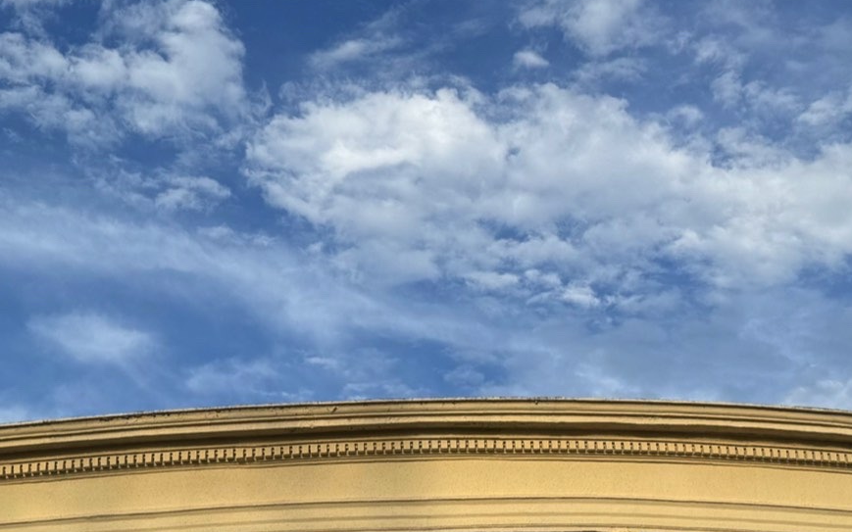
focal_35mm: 60
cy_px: 511
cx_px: 361
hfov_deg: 33.9
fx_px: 1393
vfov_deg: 21.0
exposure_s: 1/4310
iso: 80
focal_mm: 6.76
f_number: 1.78
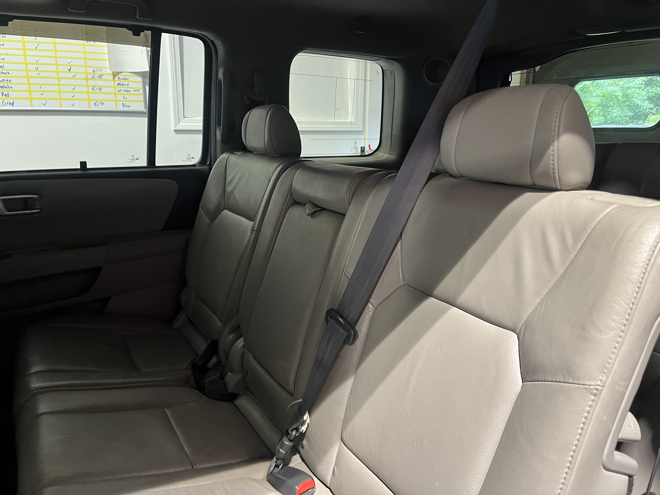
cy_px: 248
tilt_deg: -13.0
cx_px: 330
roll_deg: -0.2
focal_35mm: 26
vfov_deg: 53.1
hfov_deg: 67.3
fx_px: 496
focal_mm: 5.1
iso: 400
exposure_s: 1/60
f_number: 1.6
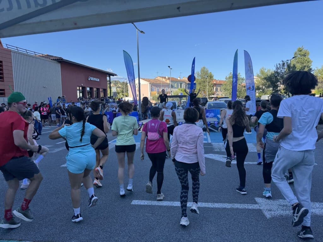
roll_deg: +0.4
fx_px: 224
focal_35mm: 24
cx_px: 162
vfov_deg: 56.8
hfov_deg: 71.6
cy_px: 121
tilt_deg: -5.8
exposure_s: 1/1524
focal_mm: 6.76
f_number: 1.78
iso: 80
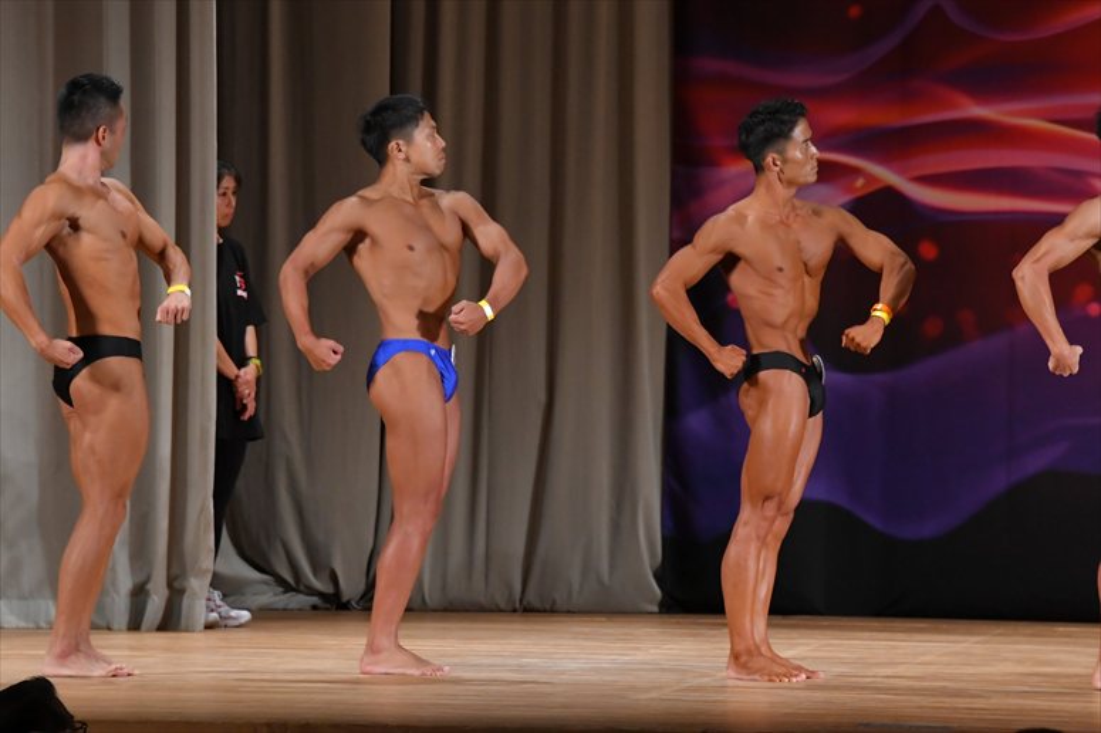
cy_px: 366
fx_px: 6878
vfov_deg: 6.1
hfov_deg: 9.2
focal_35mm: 225
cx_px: 550
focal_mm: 150
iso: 3200
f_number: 5.6
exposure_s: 1/400
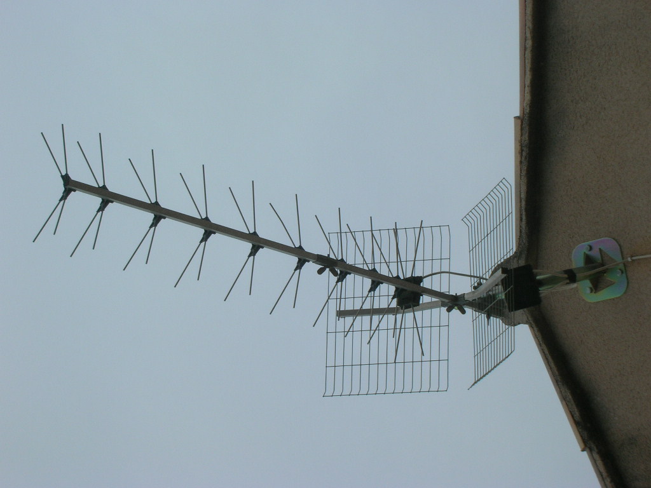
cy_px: 244
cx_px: 326
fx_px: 1918
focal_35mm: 102
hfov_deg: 19.3
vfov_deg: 14.5
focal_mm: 17.1
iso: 50
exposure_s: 1/154
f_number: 8.2
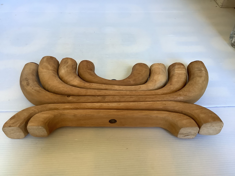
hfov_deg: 58.4
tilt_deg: -46.2
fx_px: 210
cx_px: 118
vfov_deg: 45.4
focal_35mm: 31
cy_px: 88
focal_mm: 3.3
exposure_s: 1/50
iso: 160
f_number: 2.4
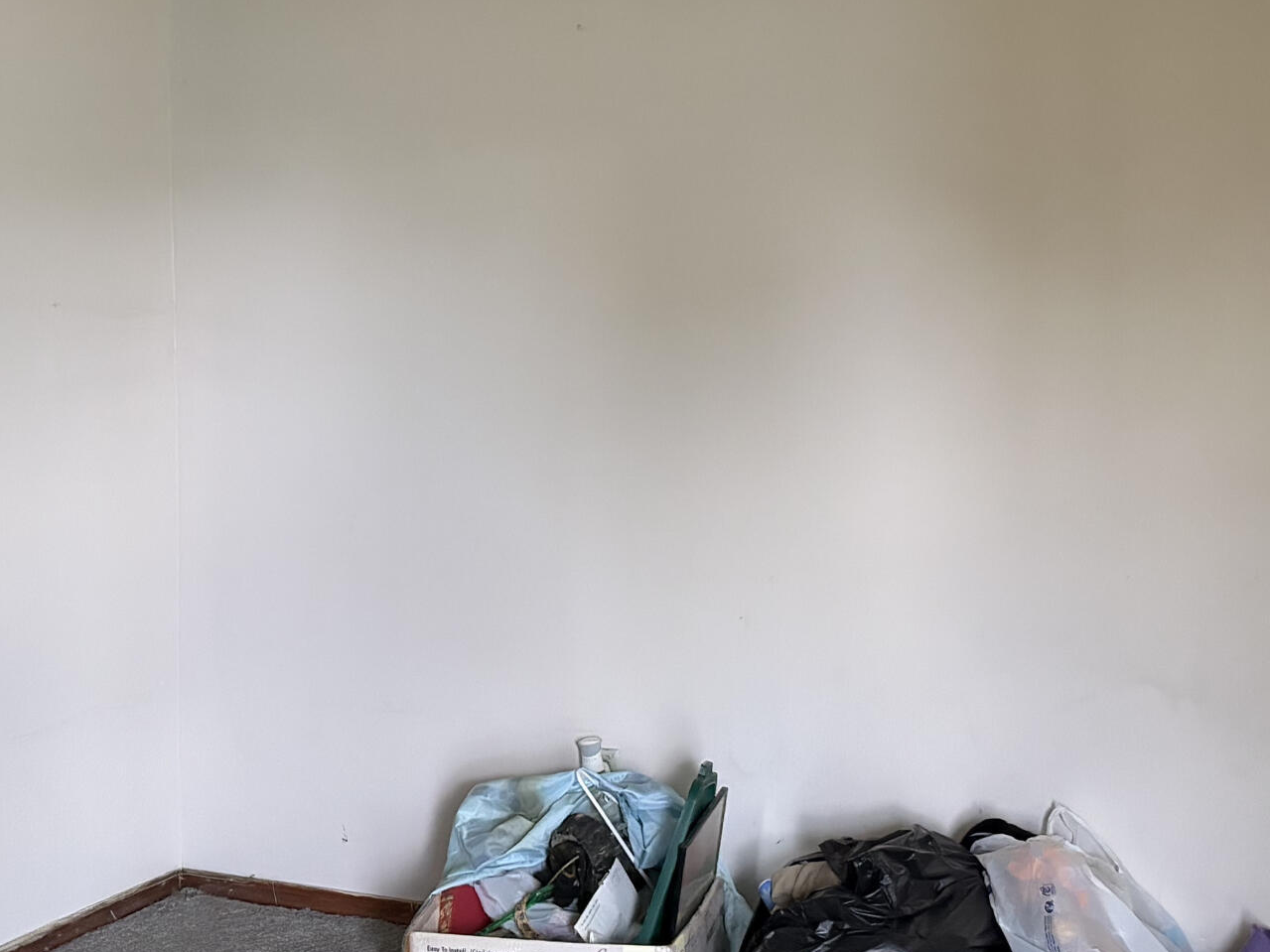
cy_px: 231
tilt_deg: -0.3
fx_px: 2238
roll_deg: +0.5
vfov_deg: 23.8
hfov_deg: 31.6
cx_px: 734
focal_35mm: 61
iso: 400
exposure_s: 1/60
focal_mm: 5.96
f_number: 1.6
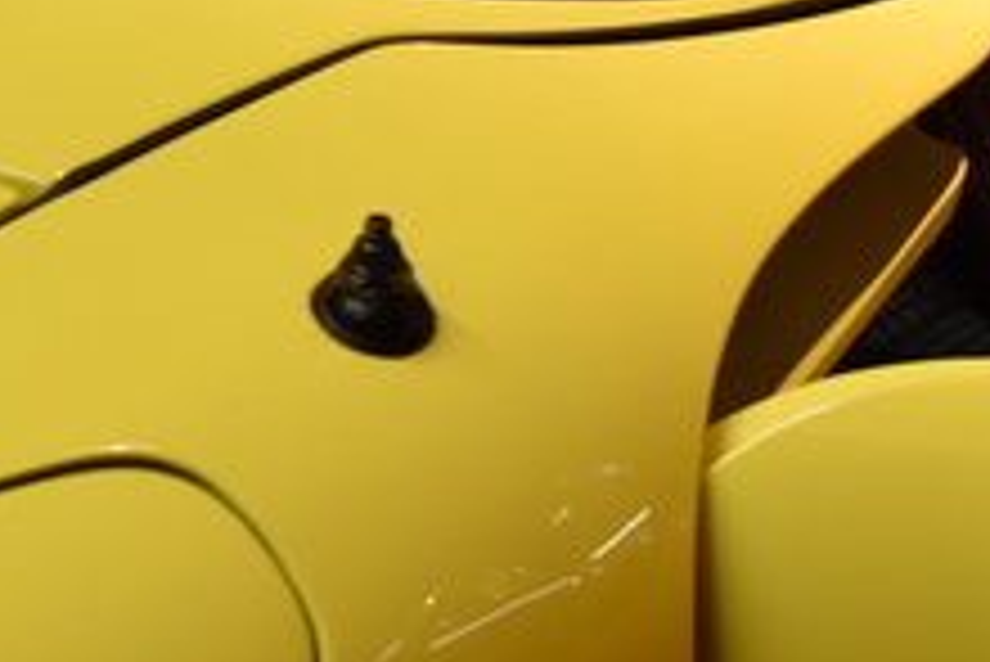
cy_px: -153
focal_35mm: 183
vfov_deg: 7.5
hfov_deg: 10.9
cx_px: -371
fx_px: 5028
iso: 400
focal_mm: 35
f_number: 4
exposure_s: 1/60
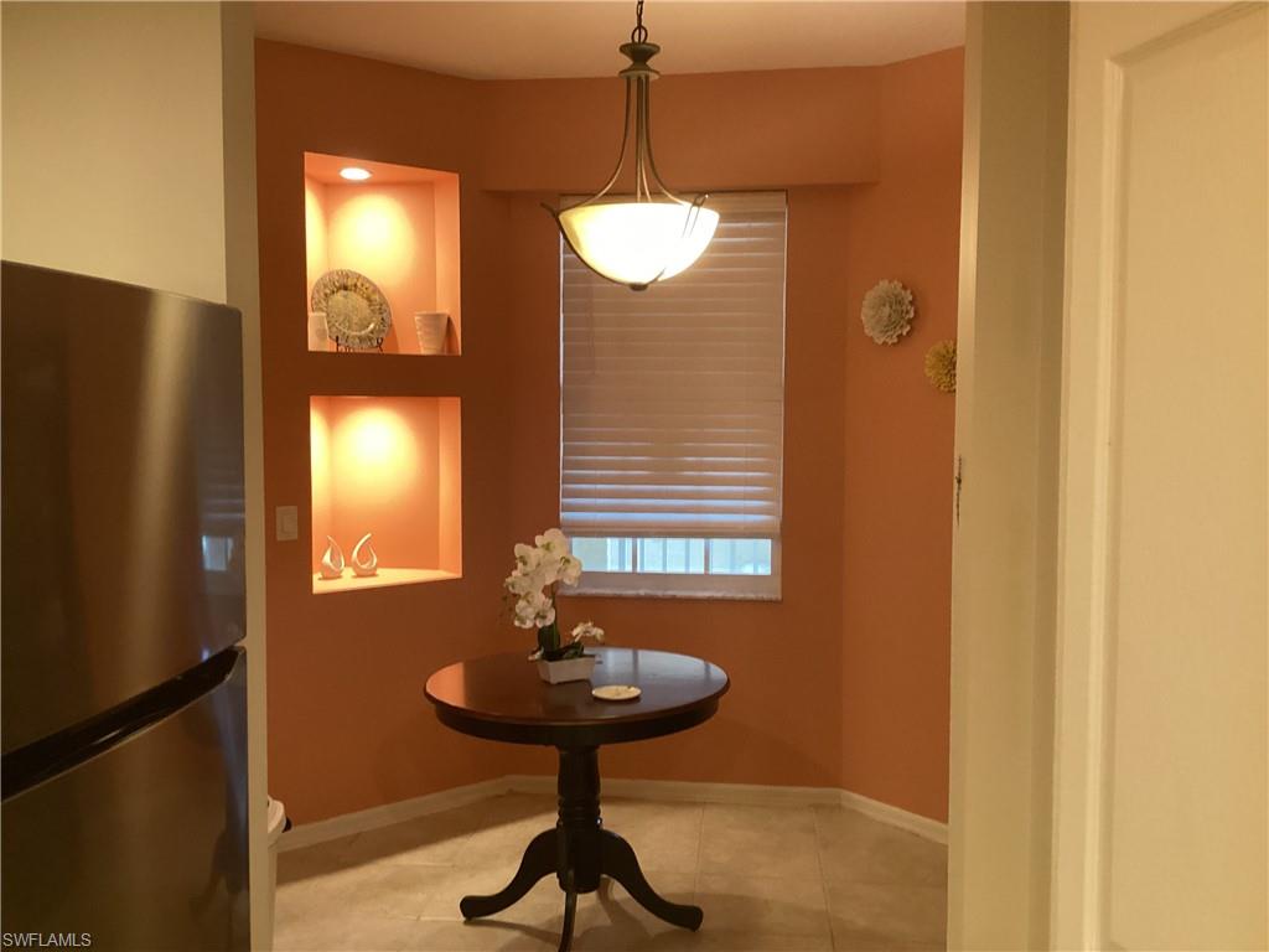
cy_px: 476
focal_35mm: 31
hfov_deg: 58.4
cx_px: 634
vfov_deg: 45.4
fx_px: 1136
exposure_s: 1/40
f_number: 2.4
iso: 320
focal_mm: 3.3
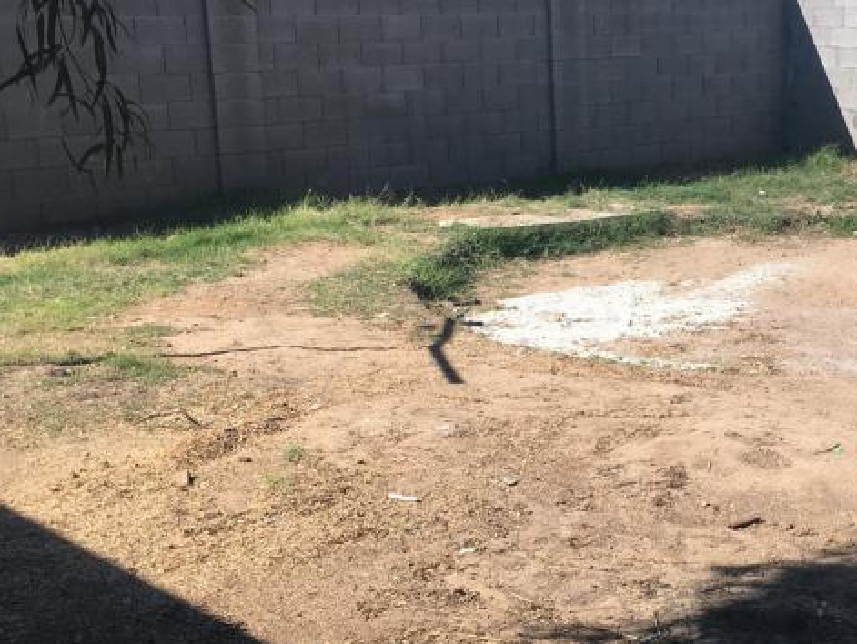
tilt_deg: -13.8
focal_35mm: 63
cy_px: 408
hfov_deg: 30.0
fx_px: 1561
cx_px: 681
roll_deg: +0.3
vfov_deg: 23.3
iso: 32
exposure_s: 1/1451
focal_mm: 4.15
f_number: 2.2
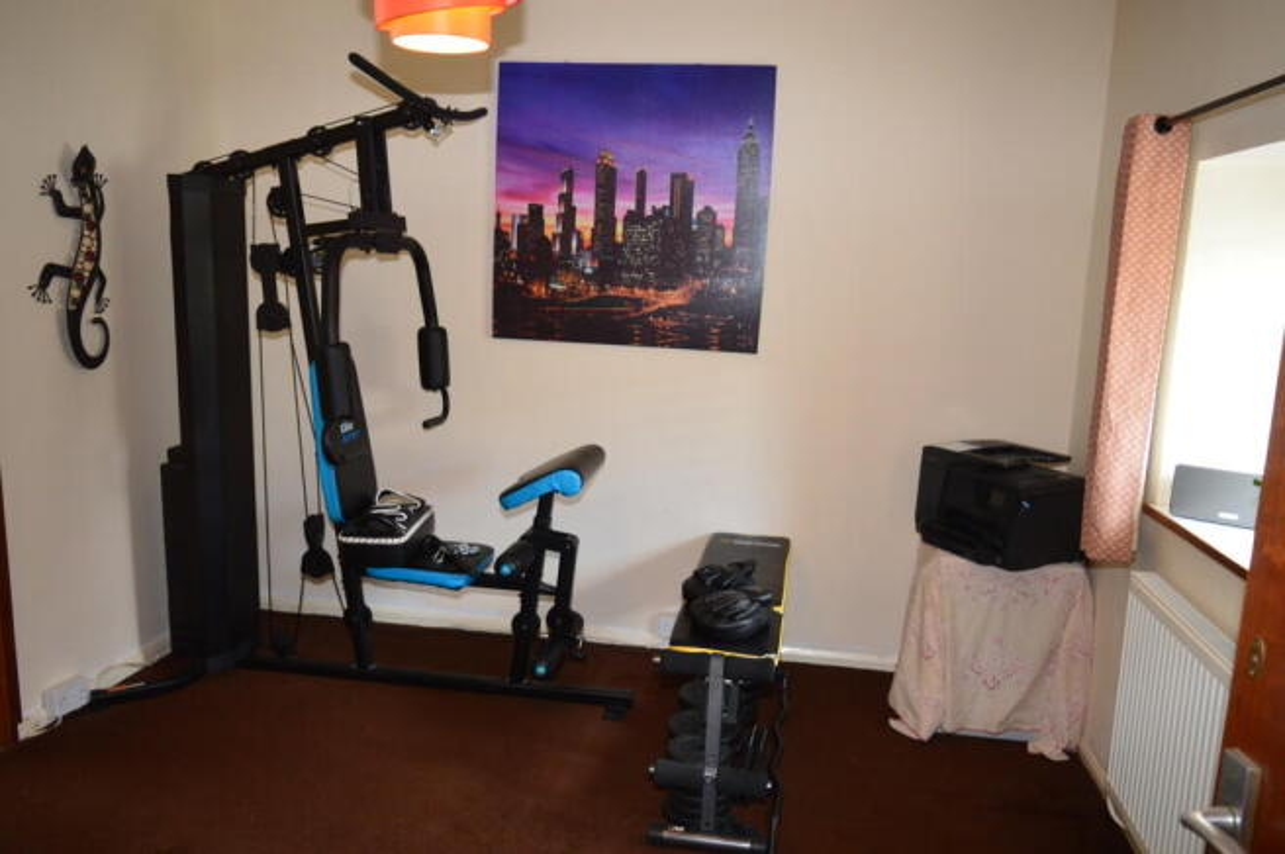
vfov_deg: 47.8
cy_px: 427
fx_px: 963
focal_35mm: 27
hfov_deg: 67.4
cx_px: 642
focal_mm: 18
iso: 800
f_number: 4
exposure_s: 1/30
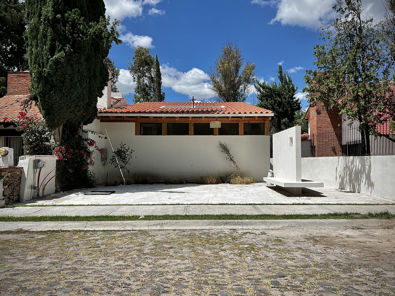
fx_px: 297
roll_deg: +0.4
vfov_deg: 53.1
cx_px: 198
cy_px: 148
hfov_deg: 67.3
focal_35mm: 26
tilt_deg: +2.4
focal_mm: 5.7
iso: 50
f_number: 1.5
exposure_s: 1/8000
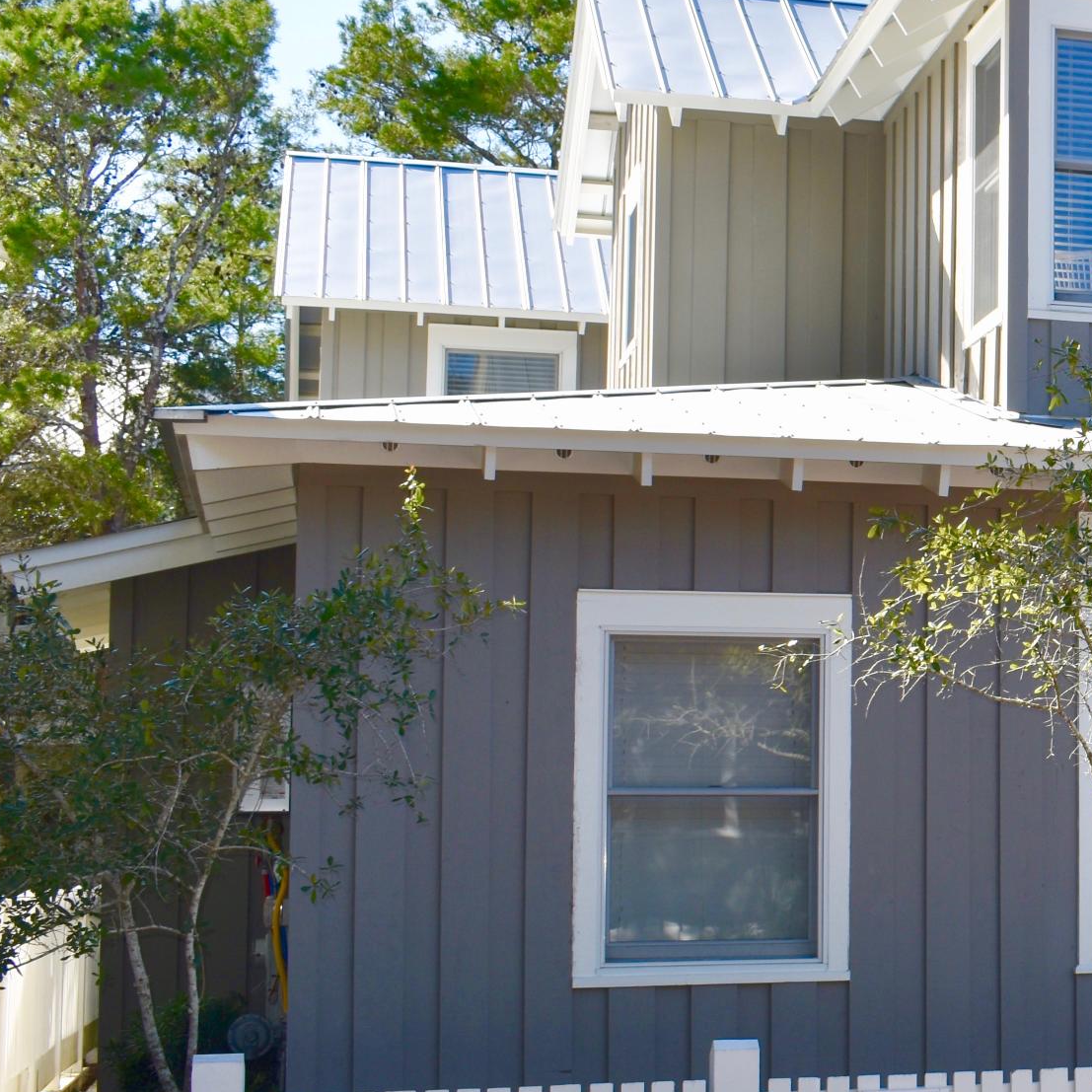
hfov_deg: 20.7
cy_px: 556
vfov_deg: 22.8
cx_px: 1432
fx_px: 2712
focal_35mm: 76
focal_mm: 22
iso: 100
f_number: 8
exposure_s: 1/200
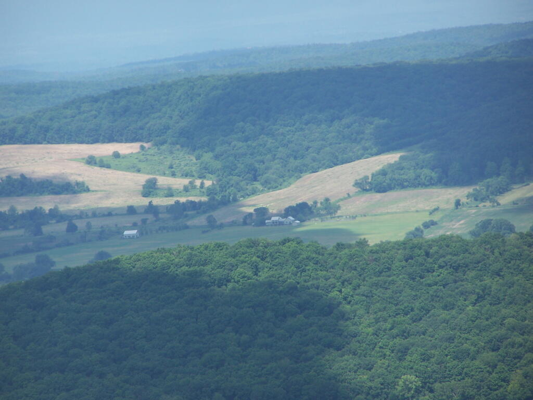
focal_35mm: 380
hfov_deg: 5.2
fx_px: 5851
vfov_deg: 3.9
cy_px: 200
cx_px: 266
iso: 80
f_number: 3.7
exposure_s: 1/800
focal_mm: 63
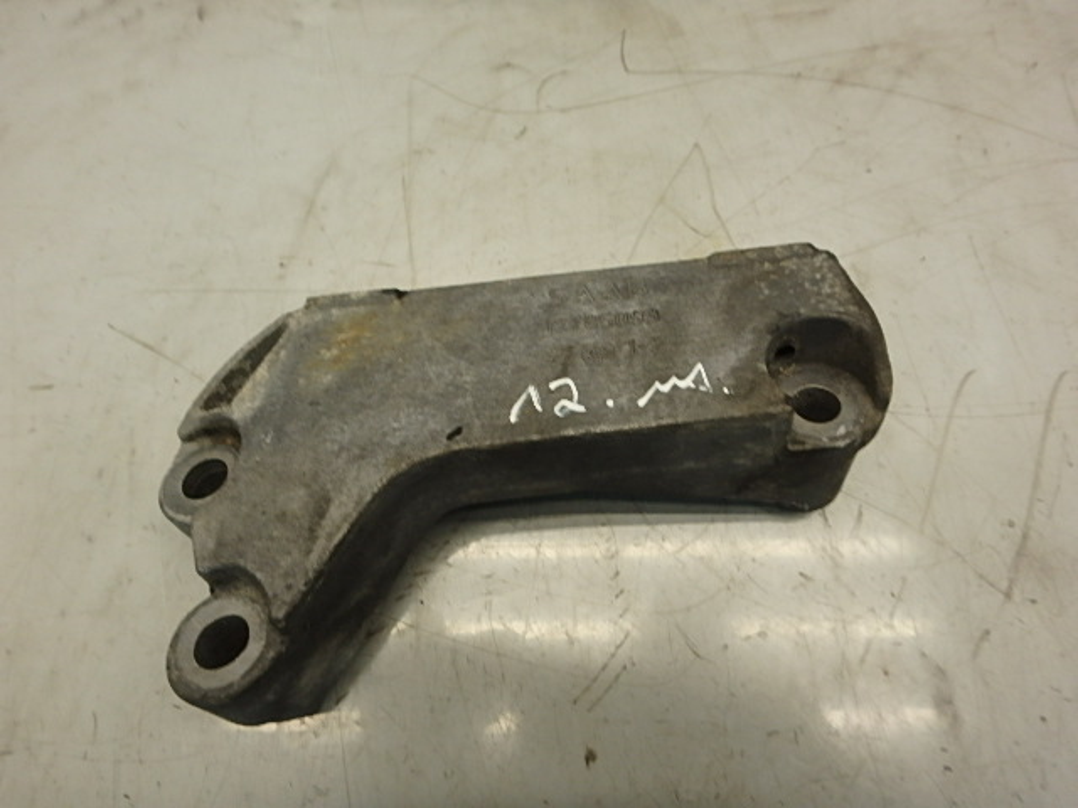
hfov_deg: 79.0
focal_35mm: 21
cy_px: 404
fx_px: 654
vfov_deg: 63.4
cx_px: 539
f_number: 3.5
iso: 200
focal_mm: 3.7
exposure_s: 1/60
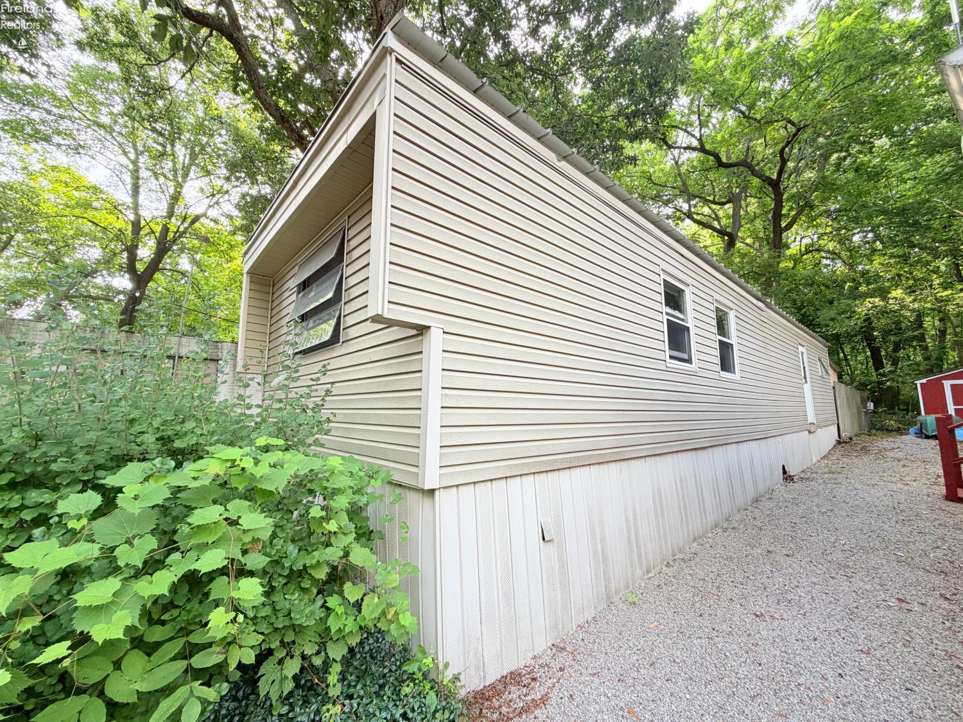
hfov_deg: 102.1
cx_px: 482
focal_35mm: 14
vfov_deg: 85.7
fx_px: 389
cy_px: 361
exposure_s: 1/122
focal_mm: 2.22
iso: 50
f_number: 2.2
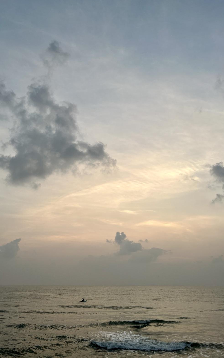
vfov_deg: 66.5
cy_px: 177
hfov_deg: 44.5
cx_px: 108
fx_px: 274
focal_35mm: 28
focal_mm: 5.1
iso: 50
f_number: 1.6
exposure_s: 1/379
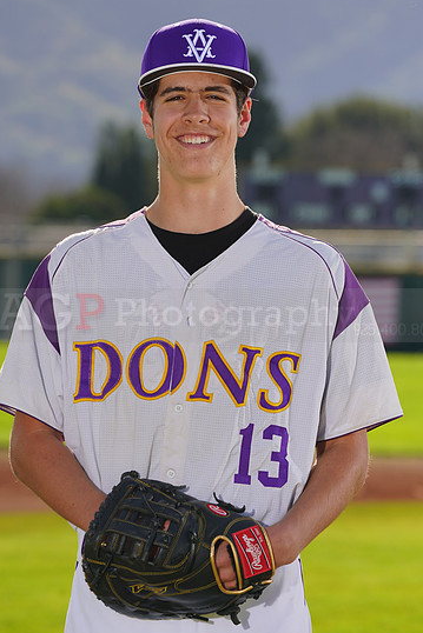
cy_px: 305
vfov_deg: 7.5
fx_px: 4808
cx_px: 200
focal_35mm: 273
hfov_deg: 5.0
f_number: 9
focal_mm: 253
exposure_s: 1/250
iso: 100
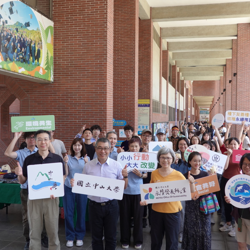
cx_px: 141
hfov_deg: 42.7
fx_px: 319
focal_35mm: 39
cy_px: 125
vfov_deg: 42.8
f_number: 3.2
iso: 125
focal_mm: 11.06
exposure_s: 1/80
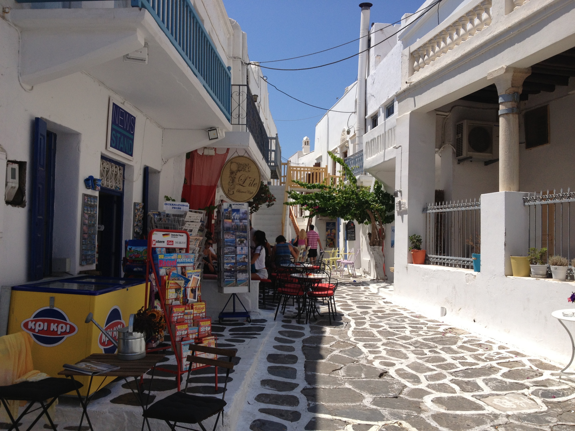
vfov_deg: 40.7
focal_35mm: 35
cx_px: 288
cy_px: 216
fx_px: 581
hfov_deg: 52.6
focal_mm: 4.28
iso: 50
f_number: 2.4
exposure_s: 1/2304
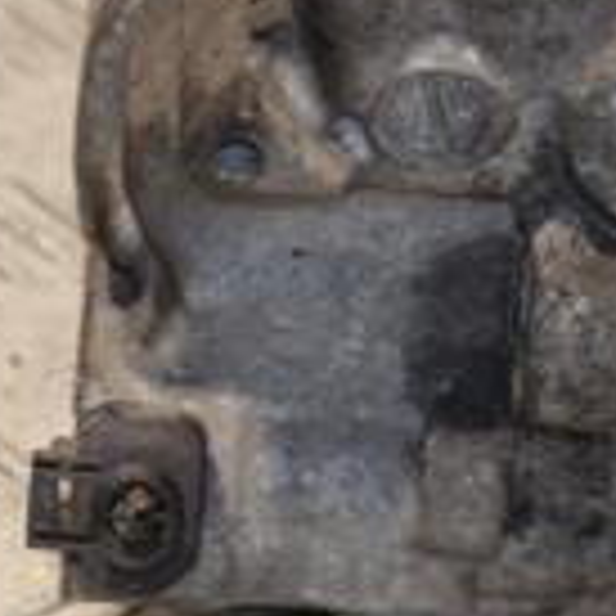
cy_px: -99
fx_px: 8433
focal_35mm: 419
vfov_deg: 4.2
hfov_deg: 4.2
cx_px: 346
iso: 800
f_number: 5.3
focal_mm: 75
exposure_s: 1/160
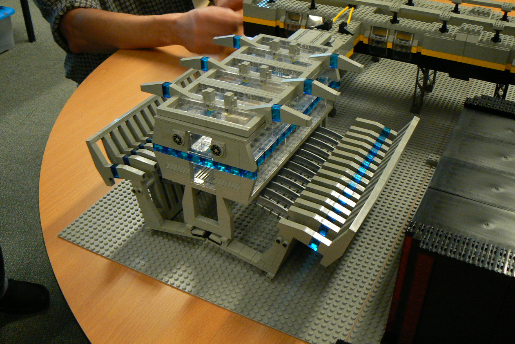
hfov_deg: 50.7
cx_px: 260
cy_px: 162
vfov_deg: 35.1
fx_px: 544
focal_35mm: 38
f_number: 2.8
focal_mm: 6
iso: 200
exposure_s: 1/10
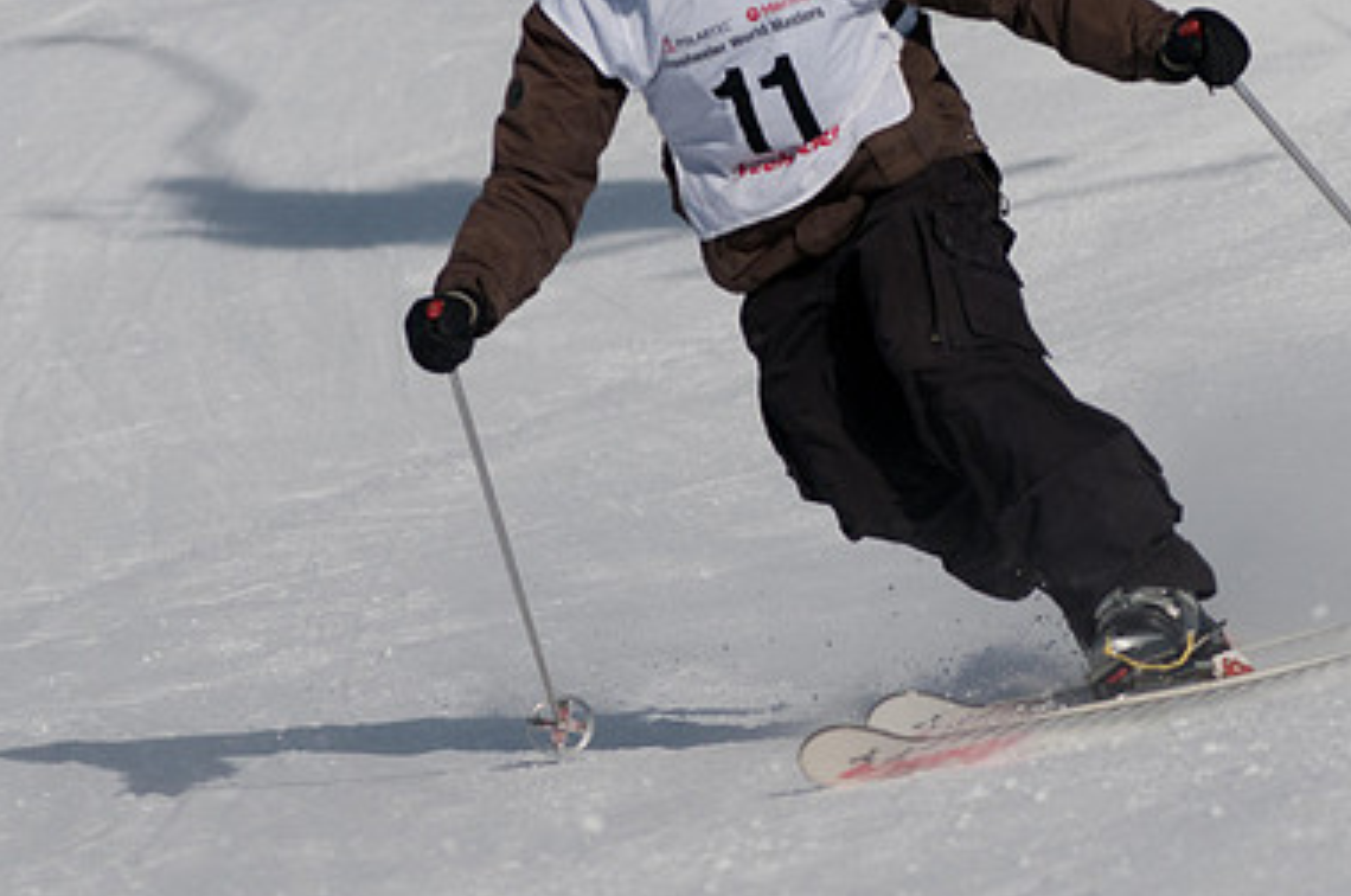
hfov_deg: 6.7
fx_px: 11576
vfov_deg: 4.4
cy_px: 279
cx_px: 910
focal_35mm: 309
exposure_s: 1/2000
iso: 200
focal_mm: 135
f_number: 4
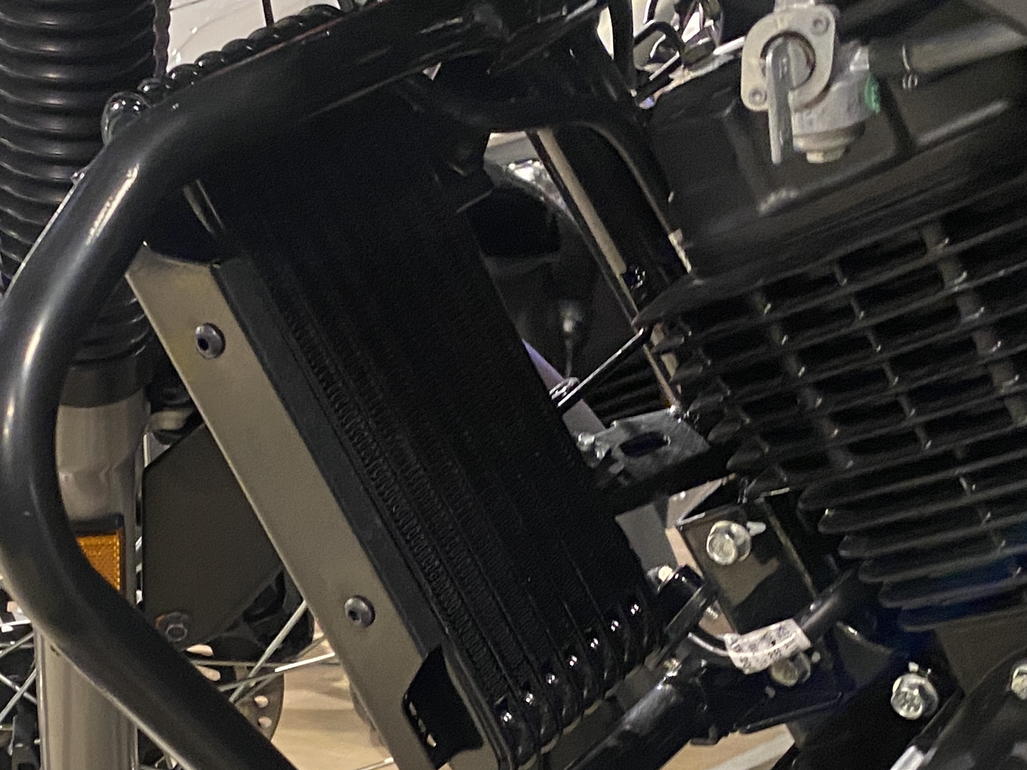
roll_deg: +4.6
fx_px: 1987
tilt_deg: -13.2
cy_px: 711
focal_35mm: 67
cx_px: 329
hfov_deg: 28.8
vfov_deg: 21.4
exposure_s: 1/33
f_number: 1.8
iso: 400
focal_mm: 4.25
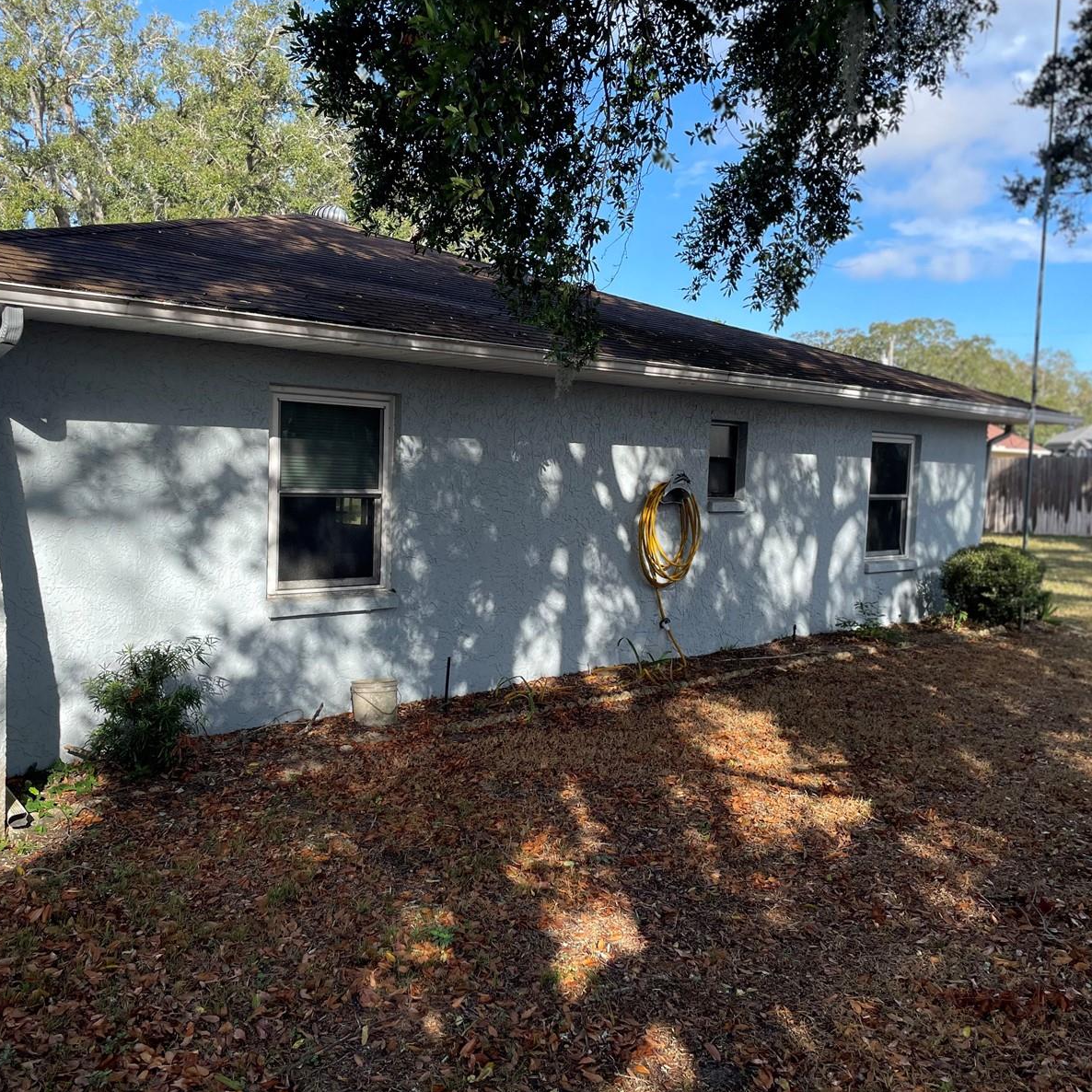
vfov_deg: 52.5
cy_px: 543
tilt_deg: -2.3
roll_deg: -1.4
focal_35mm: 31
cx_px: 489
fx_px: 1106
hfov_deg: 52.4
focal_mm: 4.2
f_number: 1.6
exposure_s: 1/1825
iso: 50
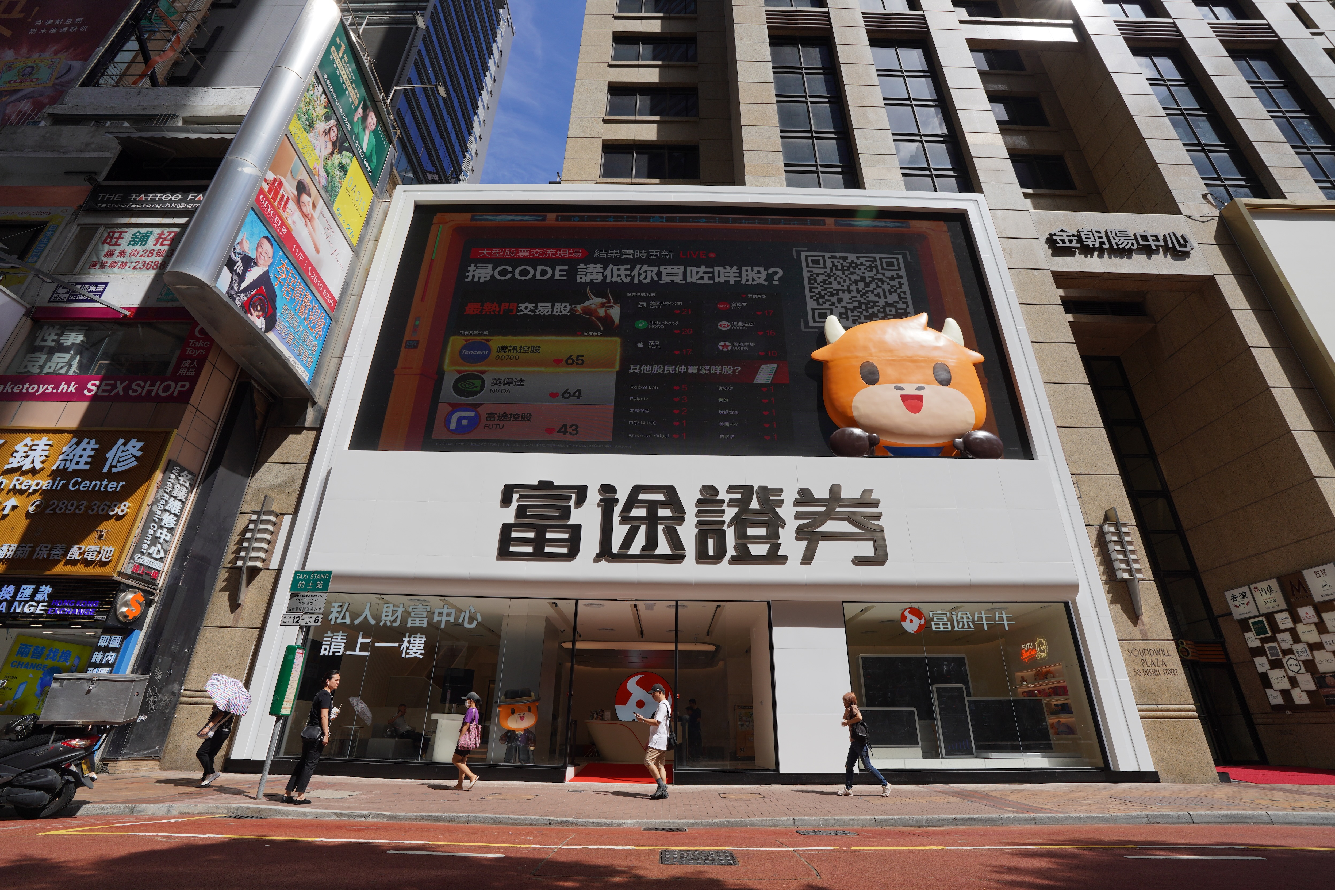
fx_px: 593
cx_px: 668
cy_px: 445
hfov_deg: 96.7
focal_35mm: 16
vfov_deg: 73.7
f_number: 9
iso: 160
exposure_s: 1/500
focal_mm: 16
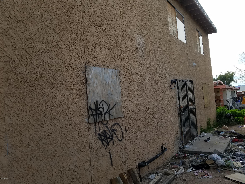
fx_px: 184
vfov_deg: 53.1
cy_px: 92
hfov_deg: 67.3
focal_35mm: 26
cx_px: 122
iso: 50
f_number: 1.7
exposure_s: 1/1580
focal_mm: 4.2
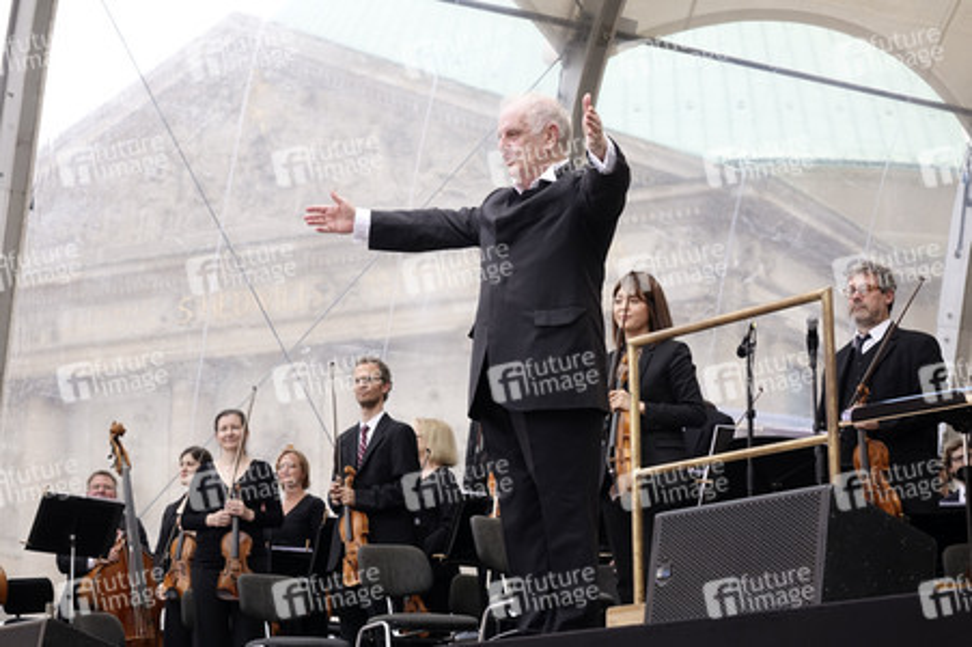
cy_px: 324
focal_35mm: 83
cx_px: 486
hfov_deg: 24.5
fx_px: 2239
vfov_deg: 16.4
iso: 100
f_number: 5
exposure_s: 1/100
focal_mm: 30.3
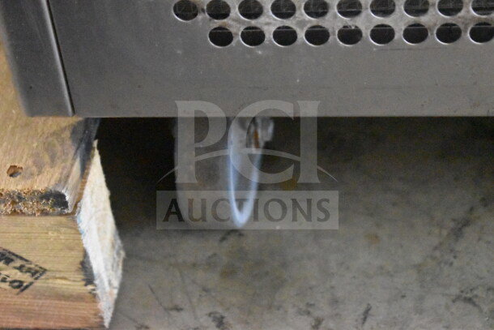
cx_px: 247
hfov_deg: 24.6
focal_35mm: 82
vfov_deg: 16.6
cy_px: 165
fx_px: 1132
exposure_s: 1/50
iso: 25600
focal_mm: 55
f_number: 5.6
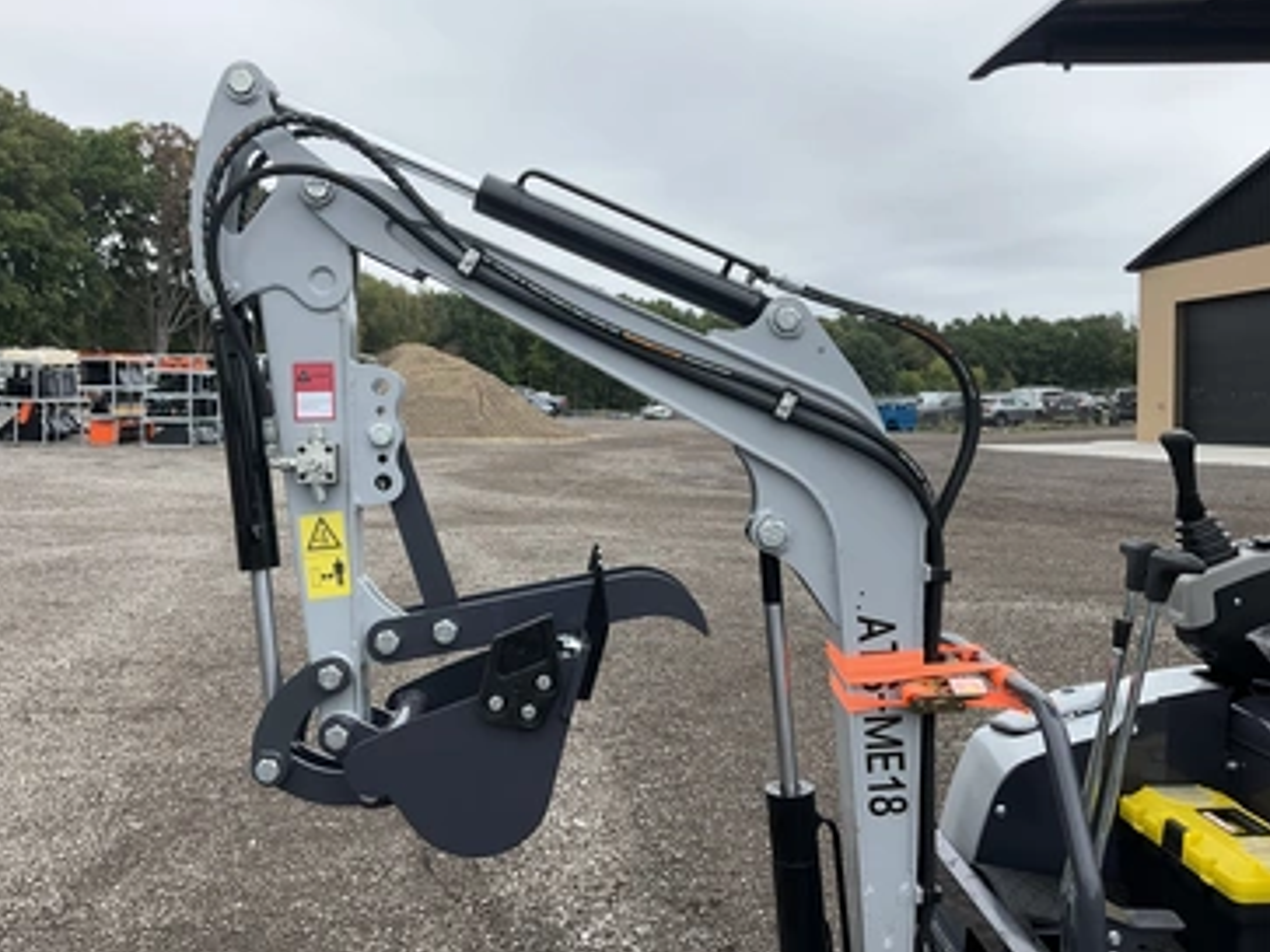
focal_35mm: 32
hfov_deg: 56.7
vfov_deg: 44.1
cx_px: 574
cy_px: 469
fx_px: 1174
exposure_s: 1/719
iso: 25
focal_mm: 3
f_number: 1.8
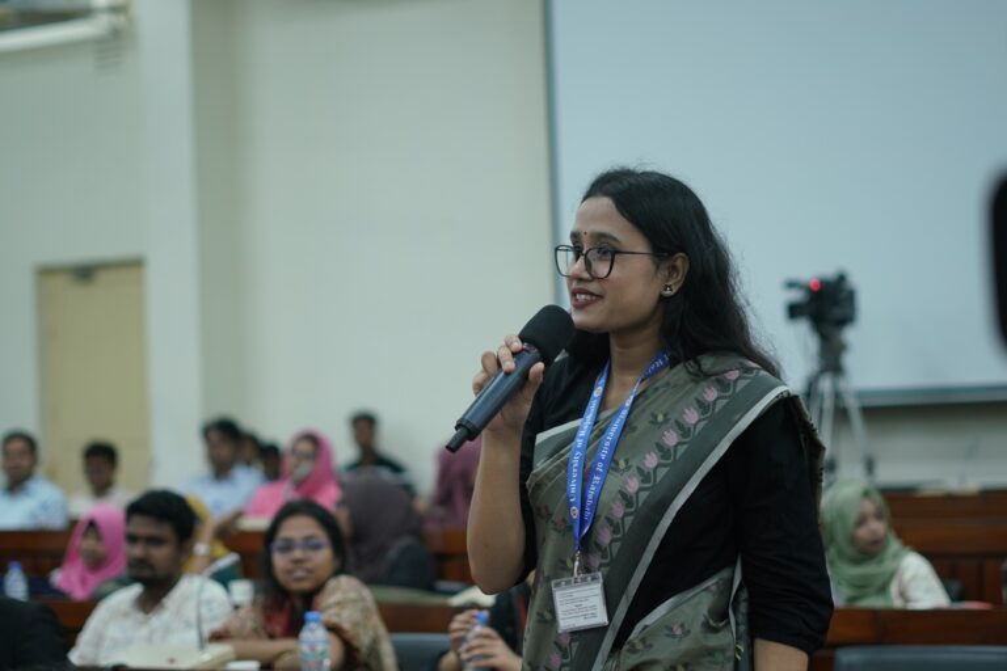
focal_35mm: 75
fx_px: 2098
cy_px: 336
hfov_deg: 27.0
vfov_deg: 18.2
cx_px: 504
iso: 250
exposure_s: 1/160
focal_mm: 50
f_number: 1.8
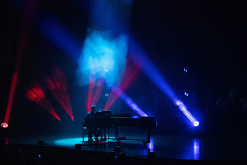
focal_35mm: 121
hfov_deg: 16.9
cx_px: 124
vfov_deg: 11.3
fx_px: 830
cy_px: 82
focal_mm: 121
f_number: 10
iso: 16000
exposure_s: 1/320
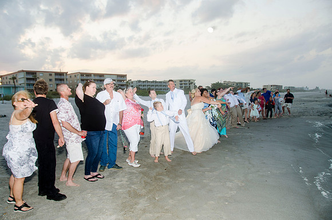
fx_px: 248
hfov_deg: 67.5
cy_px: 110
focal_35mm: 27
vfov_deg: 47.7
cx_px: 166
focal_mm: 18
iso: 100
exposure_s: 1/100
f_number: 5.6
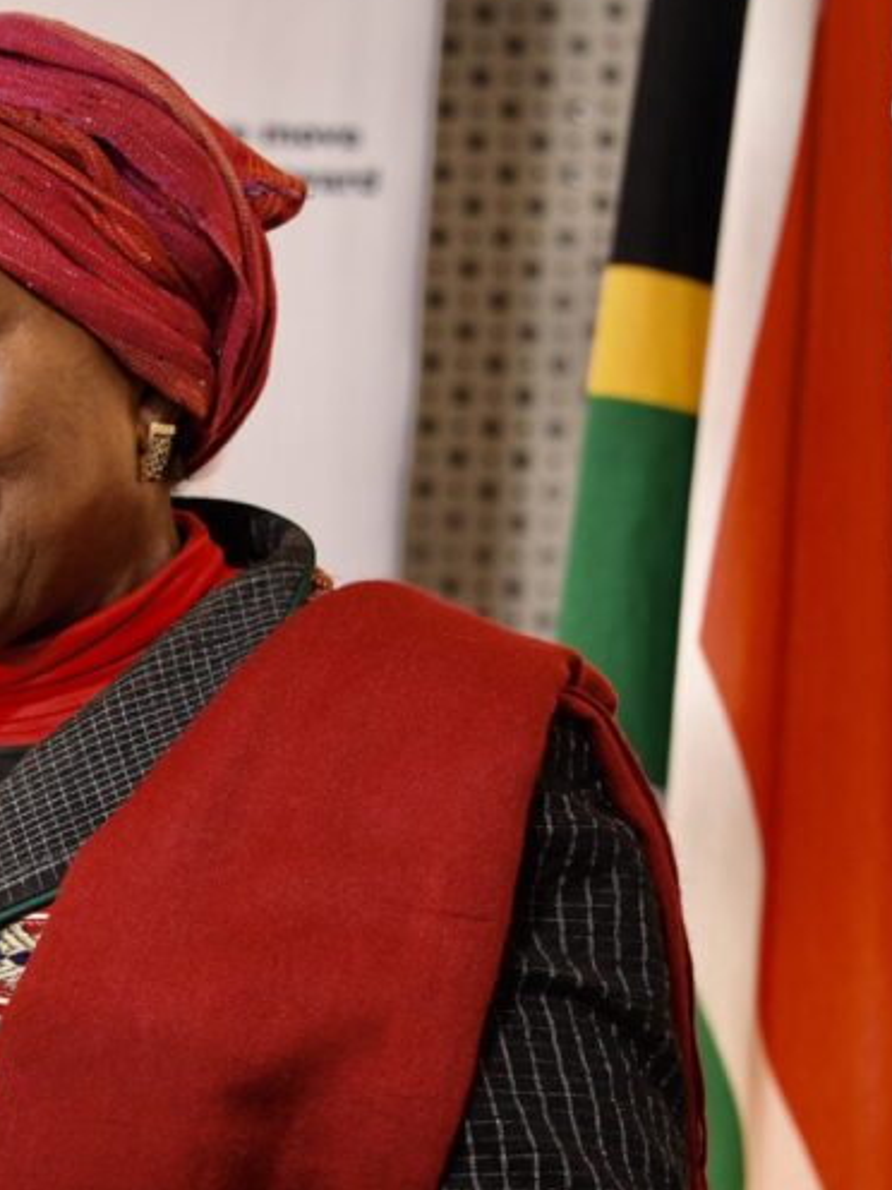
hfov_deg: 10.1
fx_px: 5016
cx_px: -22
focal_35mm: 146
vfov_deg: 13.5
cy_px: 578
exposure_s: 1/125
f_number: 5.6
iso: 4000
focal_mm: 82
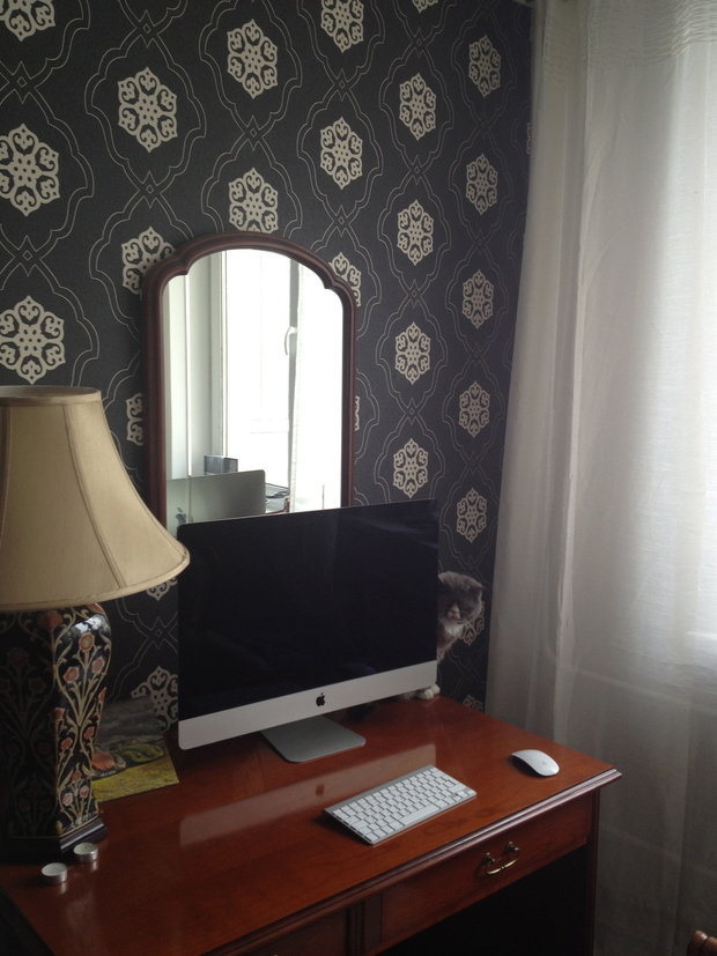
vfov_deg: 52.6
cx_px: 358
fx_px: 967
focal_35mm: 35
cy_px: 478
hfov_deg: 40.7
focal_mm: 4.28
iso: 50
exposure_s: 1/60
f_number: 2.4
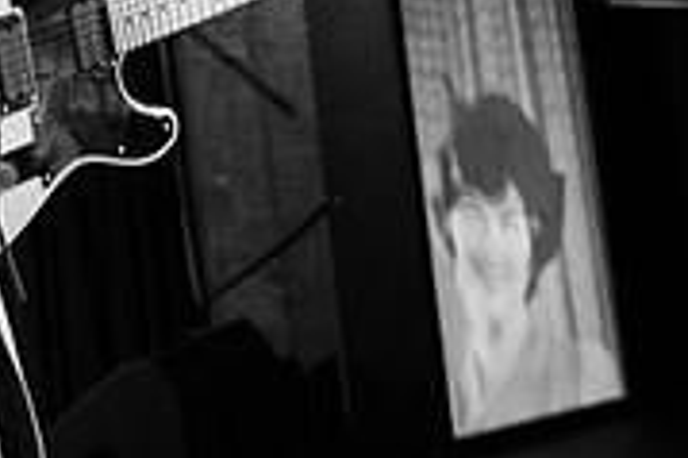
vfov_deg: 10.6
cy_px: -524
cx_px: 81
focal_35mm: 116
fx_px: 2215
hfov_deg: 17.4
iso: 2000
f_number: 3.5
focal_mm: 24
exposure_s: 1/200
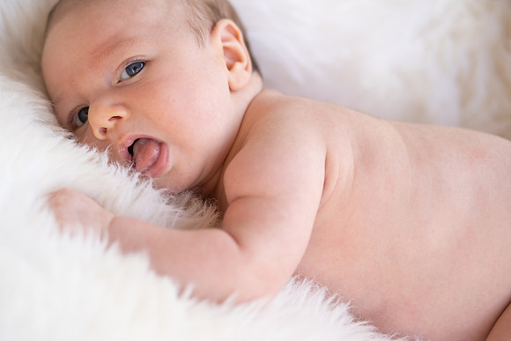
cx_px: 256
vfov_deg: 16.1
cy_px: 170
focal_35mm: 85
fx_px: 1207
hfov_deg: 23.9
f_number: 2.5
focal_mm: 85
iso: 100
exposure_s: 1/125
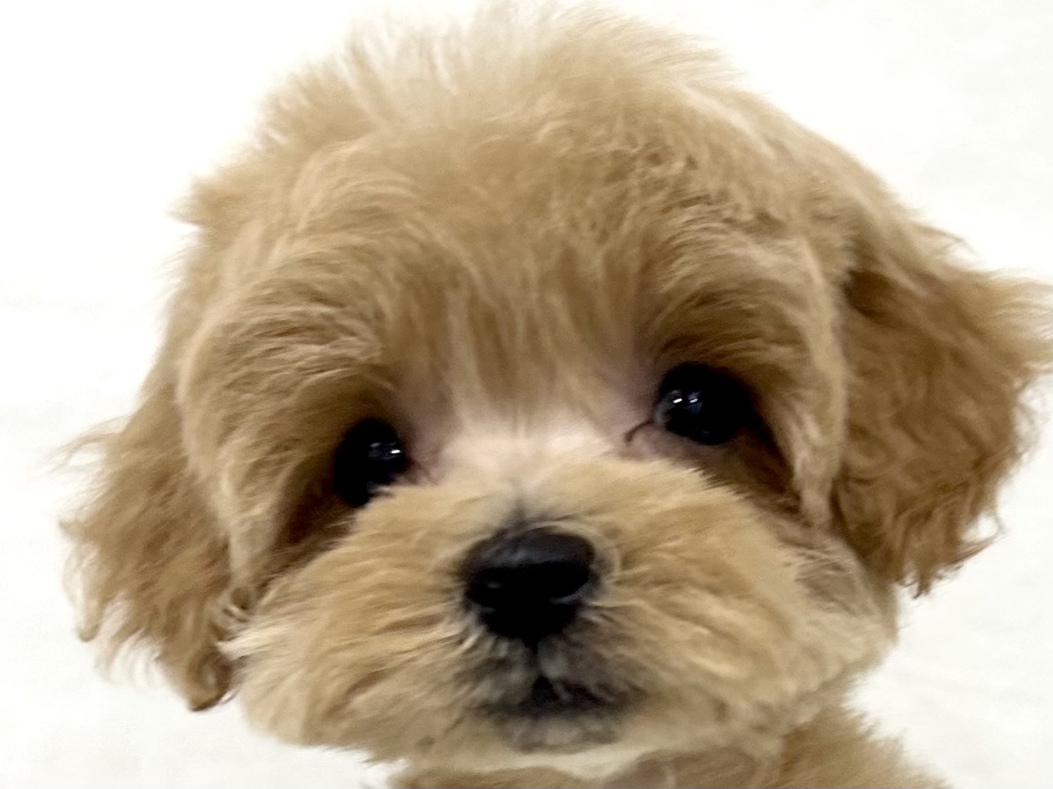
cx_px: 526
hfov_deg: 67.3
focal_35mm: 26
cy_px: 394
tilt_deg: -9.3
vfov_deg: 53.1
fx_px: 791
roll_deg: +2.2
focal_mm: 5.7
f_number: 1.5
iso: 50
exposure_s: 1/120
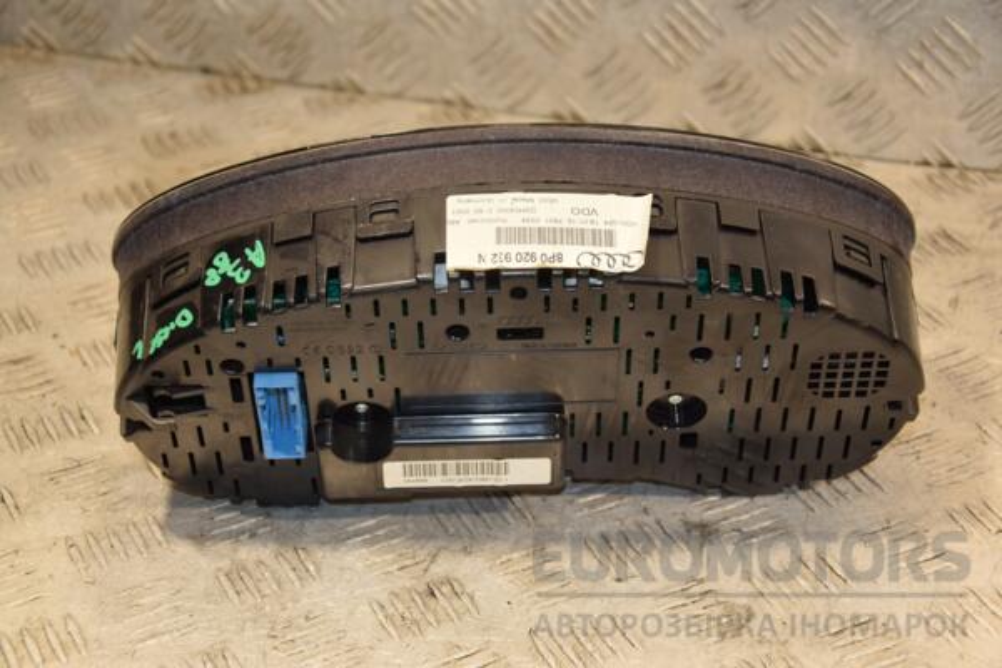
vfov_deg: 15.7
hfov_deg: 23.4
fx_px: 2421
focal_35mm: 87
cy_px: 334
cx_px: 501
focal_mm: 58
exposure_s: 1/160
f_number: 5
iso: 800
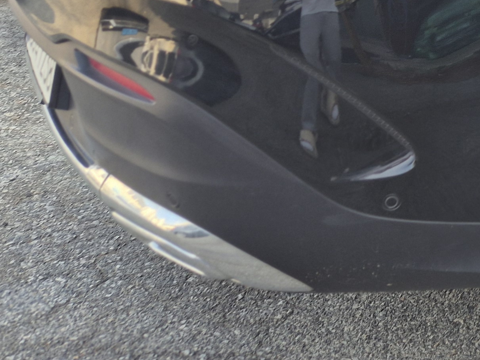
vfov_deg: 18.2
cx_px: 761
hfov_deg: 20.9
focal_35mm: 76
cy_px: -94
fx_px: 1054
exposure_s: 1/247
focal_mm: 5.4
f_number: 1.8
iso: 25
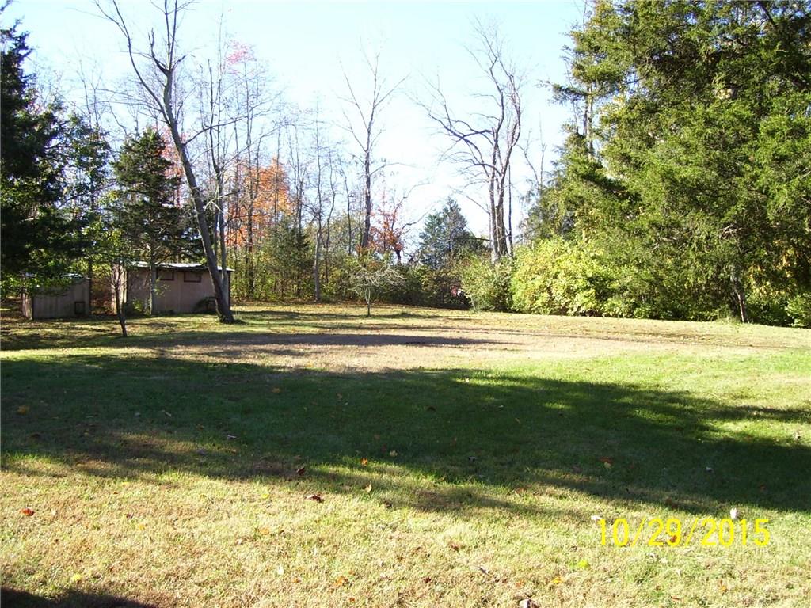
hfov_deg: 51.4
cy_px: 304
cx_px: 406
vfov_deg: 39.7
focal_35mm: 36
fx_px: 843
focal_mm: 6
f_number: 2.7
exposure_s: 1/350
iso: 80
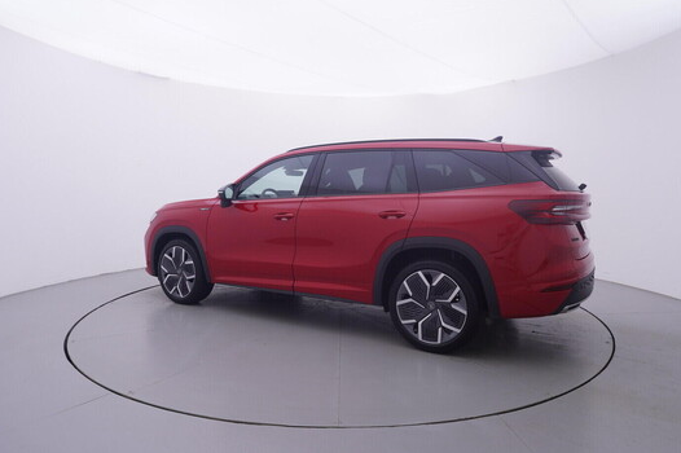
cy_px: 218
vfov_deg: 54.0
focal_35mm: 24
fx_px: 445
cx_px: 344
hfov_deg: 74.9
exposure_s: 1/80
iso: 200
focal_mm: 15
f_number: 5
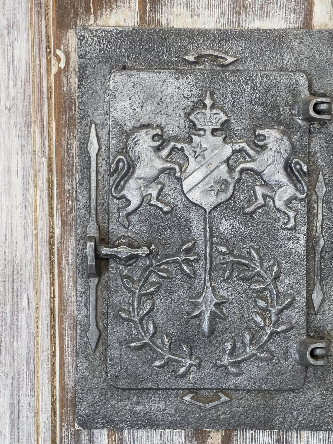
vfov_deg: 25.0
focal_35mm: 78
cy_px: 239
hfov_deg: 18.9
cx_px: 202
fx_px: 1000
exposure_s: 1/60
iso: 400
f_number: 2.2
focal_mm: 7.5
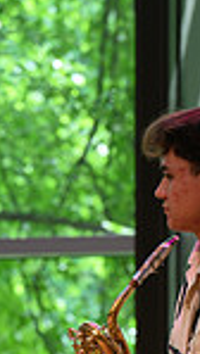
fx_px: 5214
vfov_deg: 3.9
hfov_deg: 2.2
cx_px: 317
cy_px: 482
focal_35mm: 554
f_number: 6.3
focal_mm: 175
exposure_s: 1/100
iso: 1000
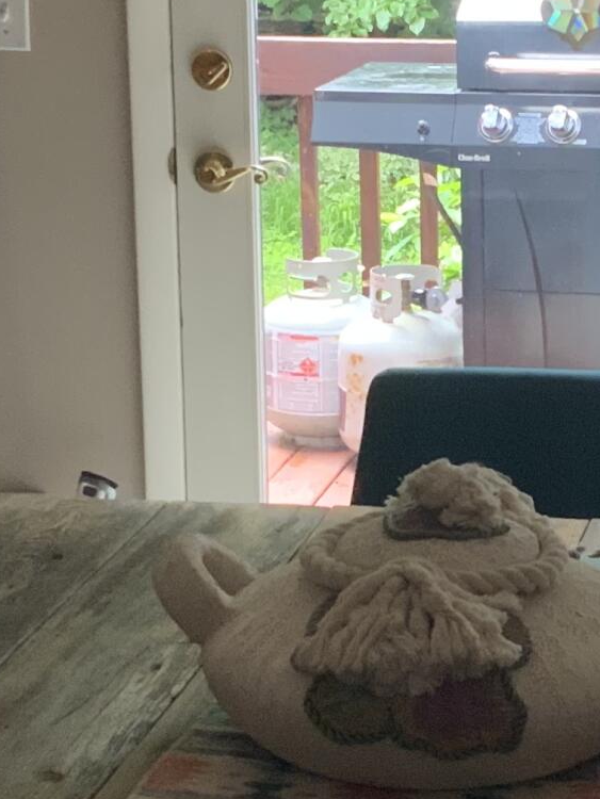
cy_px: 363
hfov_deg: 12.7
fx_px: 2679
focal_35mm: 116
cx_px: 564
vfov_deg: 17.0
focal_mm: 3
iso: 160
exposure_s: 1/60
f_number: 1.8
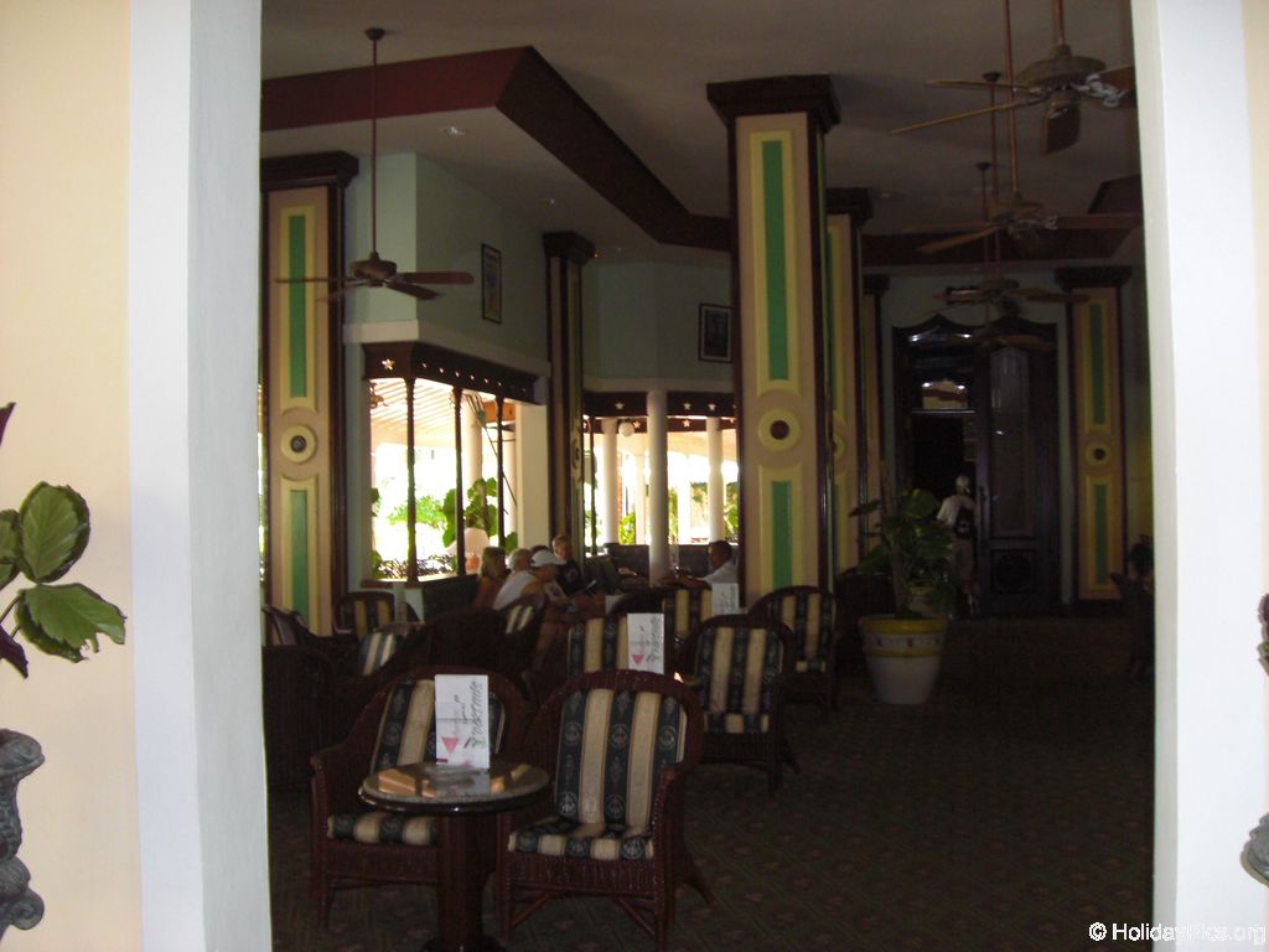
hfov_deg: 49.0
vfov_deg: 37.7
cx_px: 634
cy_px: 476
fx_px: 1393
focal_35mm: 38
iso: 200
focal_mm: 6.2
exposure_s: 1/60
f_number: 2.7
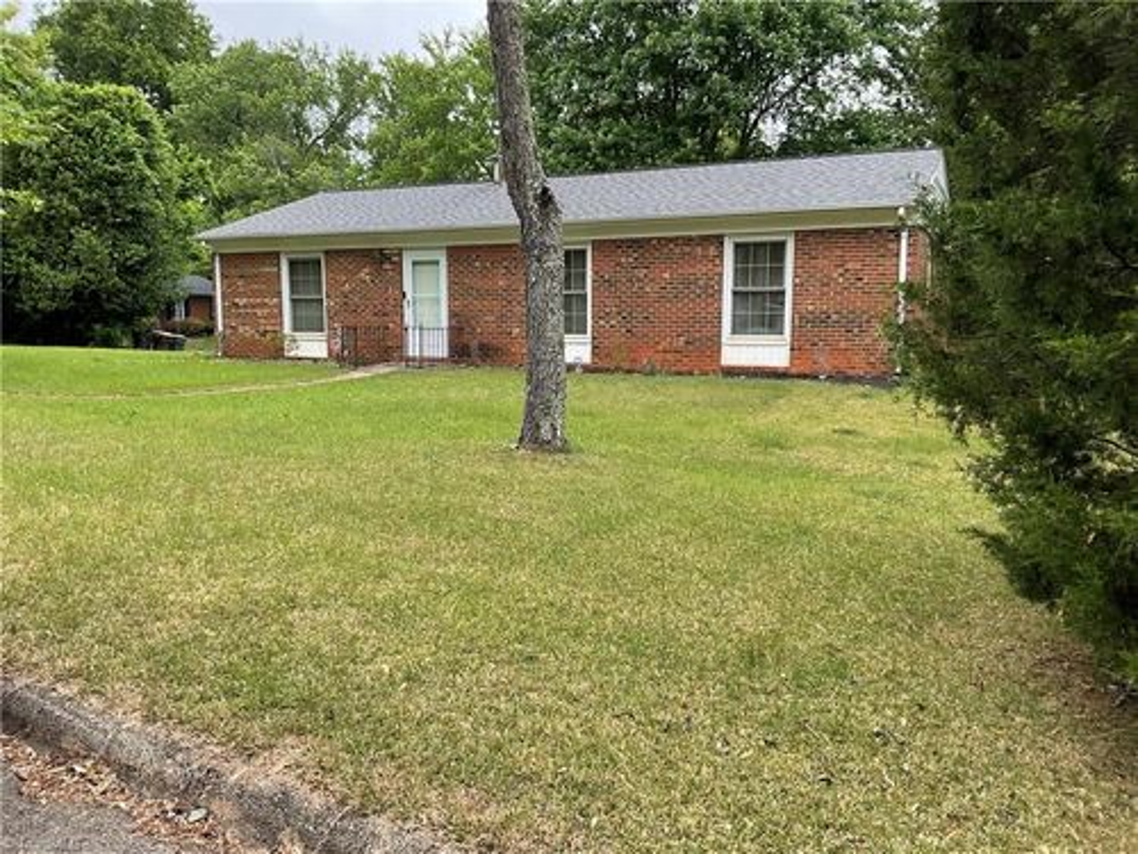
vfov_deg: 48.2
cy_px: 427
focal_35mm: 29
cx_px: 569
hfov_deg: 61.7
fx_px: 953
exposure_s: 1/146
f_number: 1.8
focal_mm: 3
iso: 16
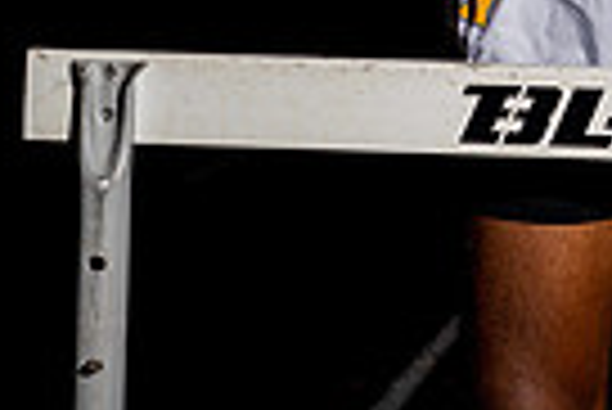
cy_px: -514
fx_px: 3097
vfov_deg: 7.2
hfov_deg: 11.2
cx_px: 644
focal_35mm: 182
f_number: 4.5
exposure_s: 1/200
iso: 250
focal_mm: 55
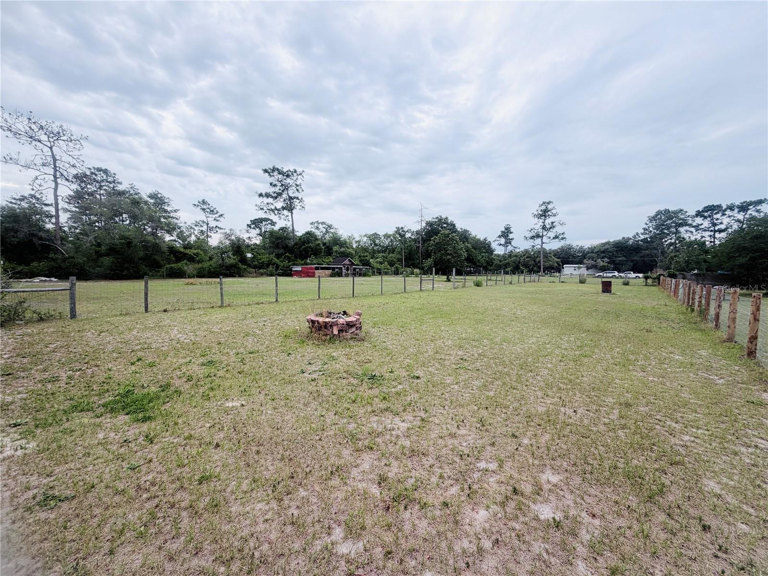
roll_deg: -1.2
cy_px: 288
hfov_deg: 102.1
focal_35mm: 14
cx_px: 384
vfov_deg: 85.7
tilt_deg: -3.5
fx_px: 311
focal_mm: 2.22
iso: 25
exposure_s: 1/770
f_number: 2.2
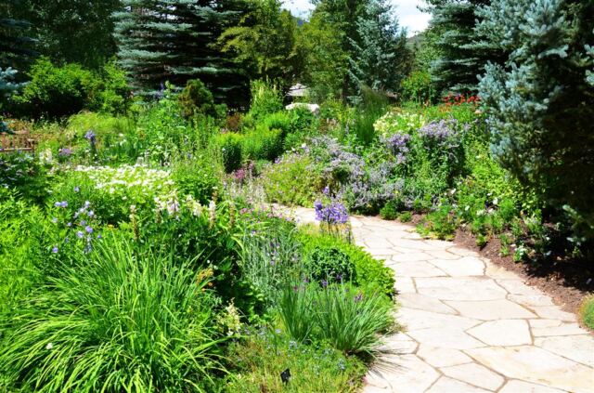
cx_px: 297
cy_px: 196
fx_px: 543
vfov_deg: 39.7
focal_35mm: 33
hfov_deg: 57.4
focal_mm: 22
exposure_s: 1/125
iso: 140
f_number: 11
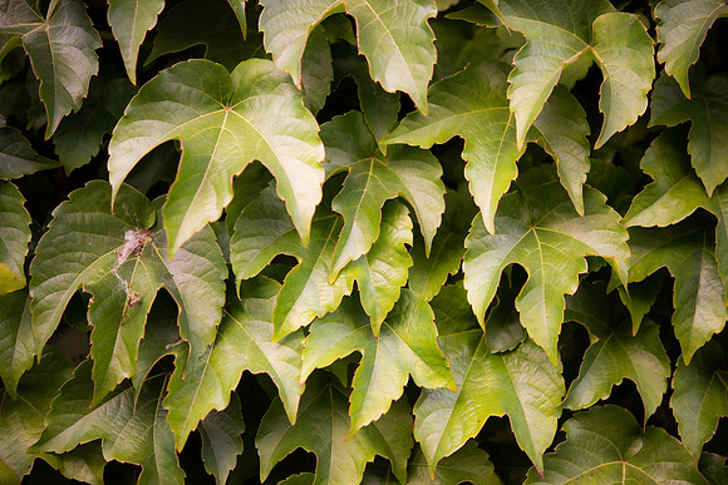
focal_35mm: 60
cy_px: 242
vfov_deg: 22.6
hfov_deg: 33.4
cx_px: 364
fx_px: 1214
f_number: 2.8
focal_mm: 60
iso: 500
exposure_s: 1/400
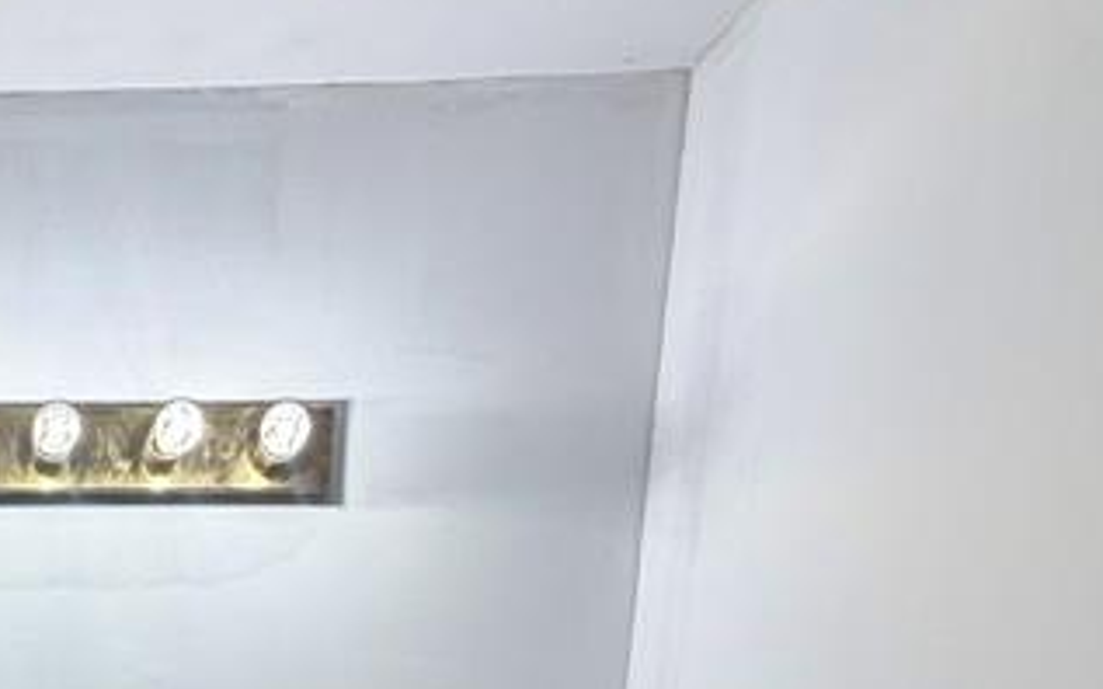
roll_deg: -1.2
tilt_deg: -10.6
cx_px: -129
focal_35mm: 48
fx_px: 1443
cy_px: 1124
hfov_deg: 35.4
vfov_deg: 21.1
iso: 64
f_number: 2.2
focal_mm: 2.22
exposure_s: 1/120
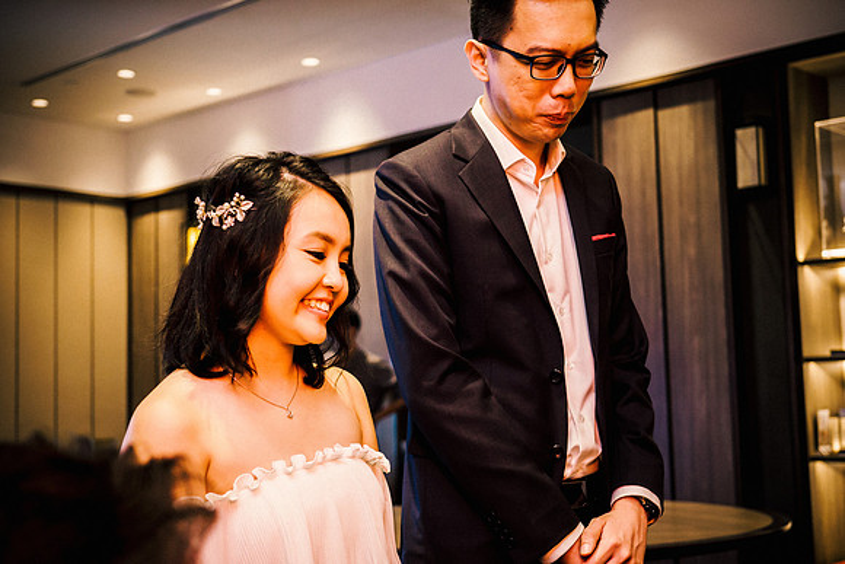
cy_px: 282
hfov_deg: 37.5
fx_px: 1245
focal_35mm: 53
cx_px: 422
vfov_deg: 25.5
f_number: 2
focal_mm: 25
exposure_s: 1/125
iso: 800
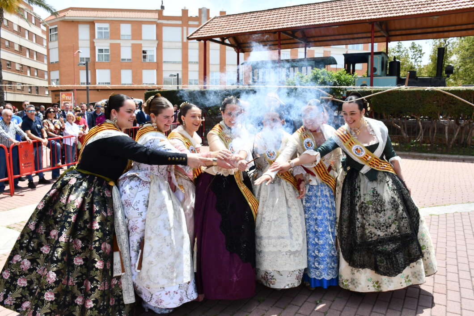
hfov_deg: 67.4
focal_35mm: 27
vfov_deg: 47.9
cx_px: 237
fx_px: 356
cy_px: 158
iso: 800
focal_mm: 18
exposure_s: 1/640
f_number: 13
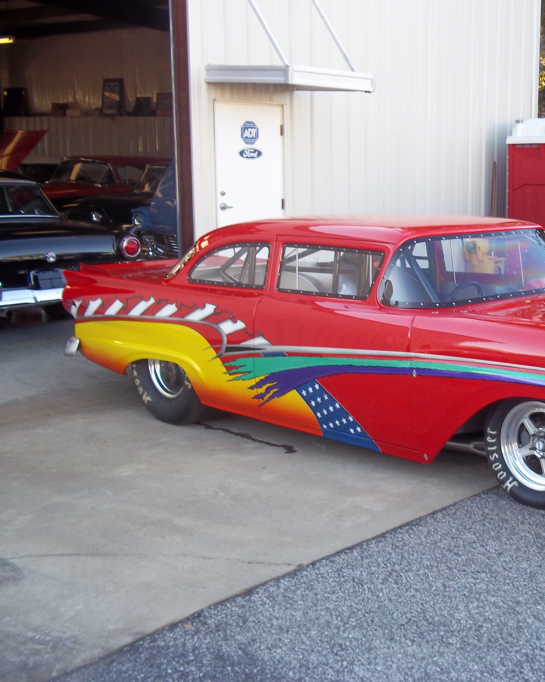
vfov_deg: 39.5
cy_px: 341
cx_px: 452
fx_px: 948
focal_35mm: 47
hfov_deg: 31.1
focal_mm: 6.5
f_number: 3.1
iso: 80
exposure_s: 1/100
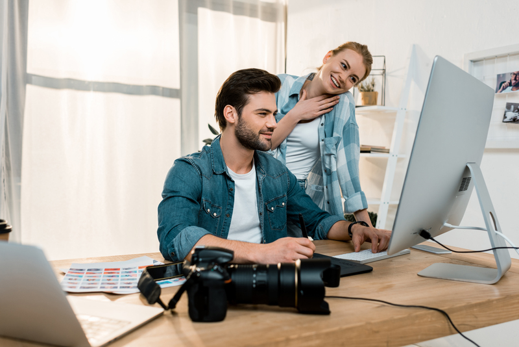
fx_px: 505
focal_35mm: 35
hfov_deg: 54.4
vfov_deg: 37.9
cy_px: 174
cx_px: 260
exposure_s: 1/200
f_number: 3.2
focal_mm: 35
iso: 200
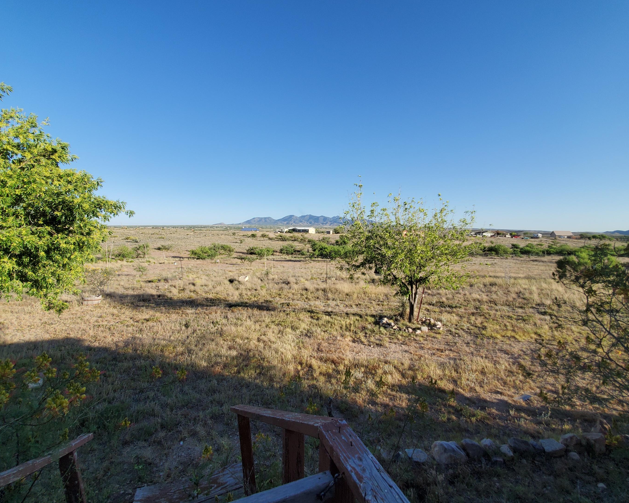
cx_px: 312
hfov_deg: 100.7
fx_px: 261
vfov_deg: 88.0
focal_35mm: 14
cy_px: 253
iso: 50
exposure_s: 1/707
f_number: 2.2
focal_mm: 1.8
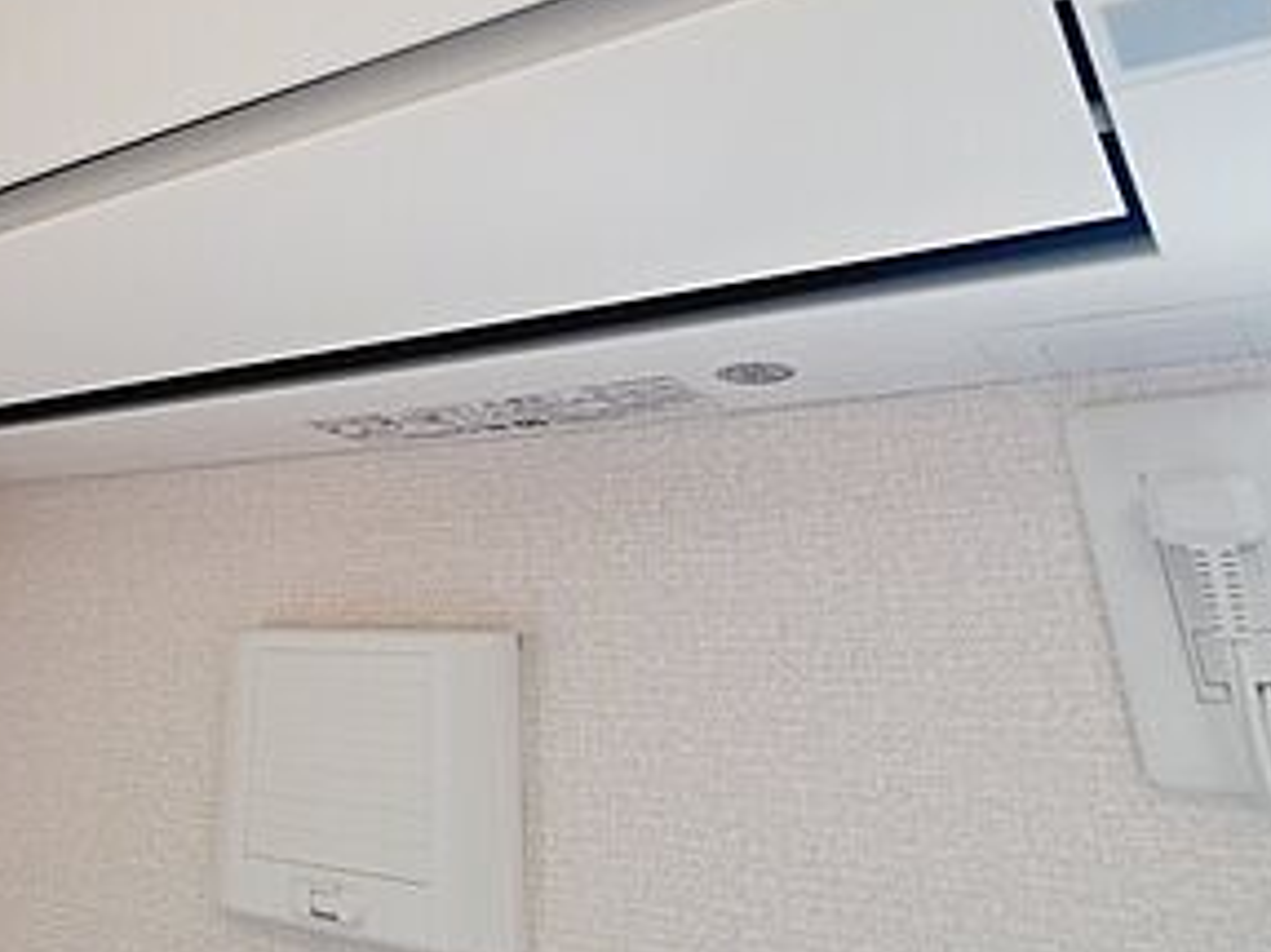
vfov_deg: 43.7
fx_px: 1064
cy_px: 84
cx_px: 381
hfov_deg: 59.6
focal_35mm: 29
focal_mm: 1.74
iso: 80
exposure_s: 1/50
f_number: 2.2
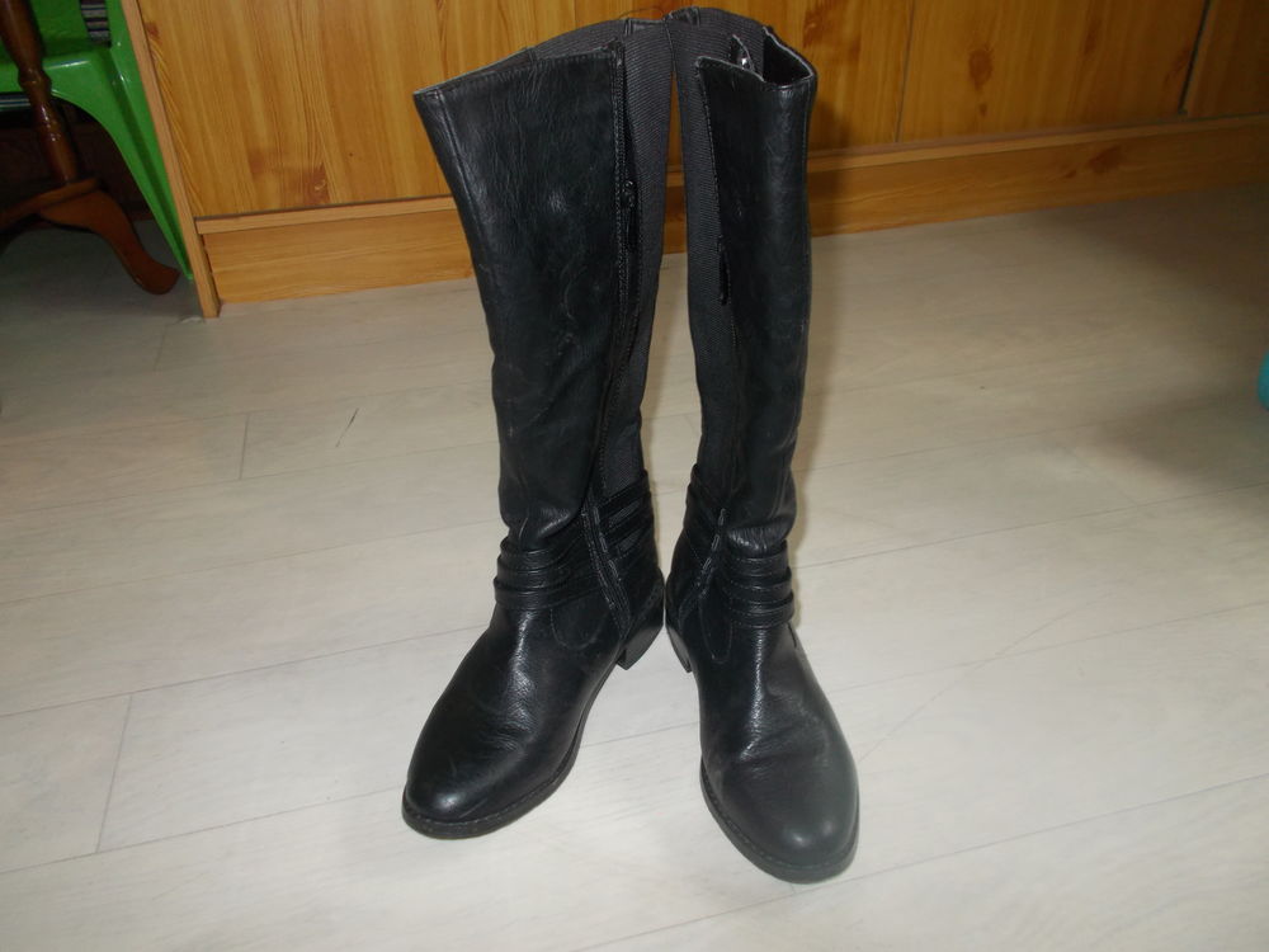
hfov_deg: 67.3
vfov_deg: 53.1
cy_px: 476
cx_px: 634
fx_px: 953
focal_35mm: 26
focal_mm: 4.6
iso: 200
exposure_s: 1/25
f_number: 3.2
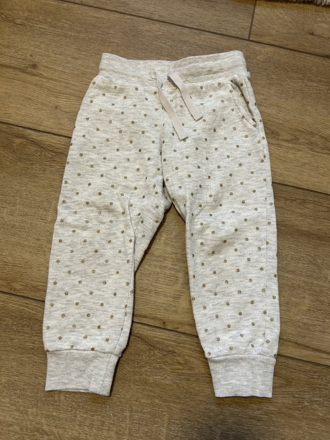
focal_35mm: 26
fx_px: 331
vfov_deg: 67.3
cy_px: 220
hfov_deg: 53.1
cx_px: 165
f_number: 1.5
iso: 80
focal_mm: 5.7
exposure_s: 1/50
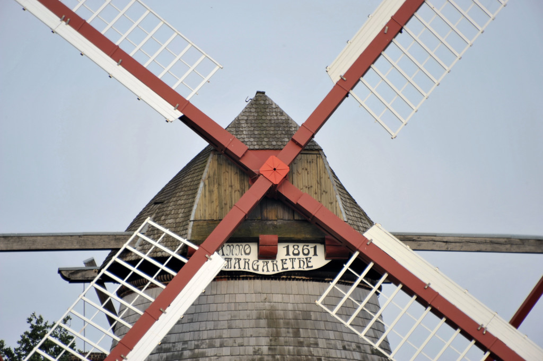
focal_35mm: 300
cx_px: 272
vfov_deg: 4.6
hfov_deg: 6.9
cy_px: 180
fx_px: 4521
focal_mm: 300
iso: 200
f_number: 6.3
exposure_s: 1/160
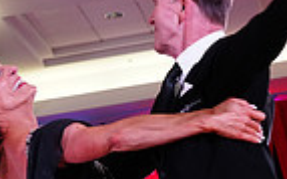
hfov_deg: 12.3
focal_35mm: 170
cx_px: 142
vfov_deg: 7.5
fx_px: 1328
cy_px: 299
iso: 2500
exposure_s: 1/250
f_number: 5
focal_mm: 41
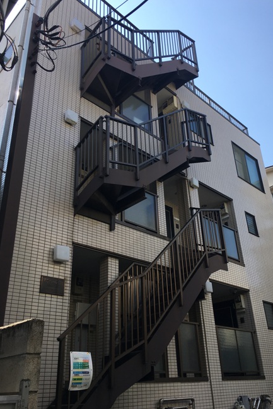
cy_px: 199
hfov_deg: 42.3
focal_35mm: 31
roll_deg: +3.0
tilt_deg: +30.6
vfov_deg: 60.3
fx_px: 352
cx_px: 154
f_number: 2.2
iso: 25
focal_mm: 4.15
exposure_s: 1/725
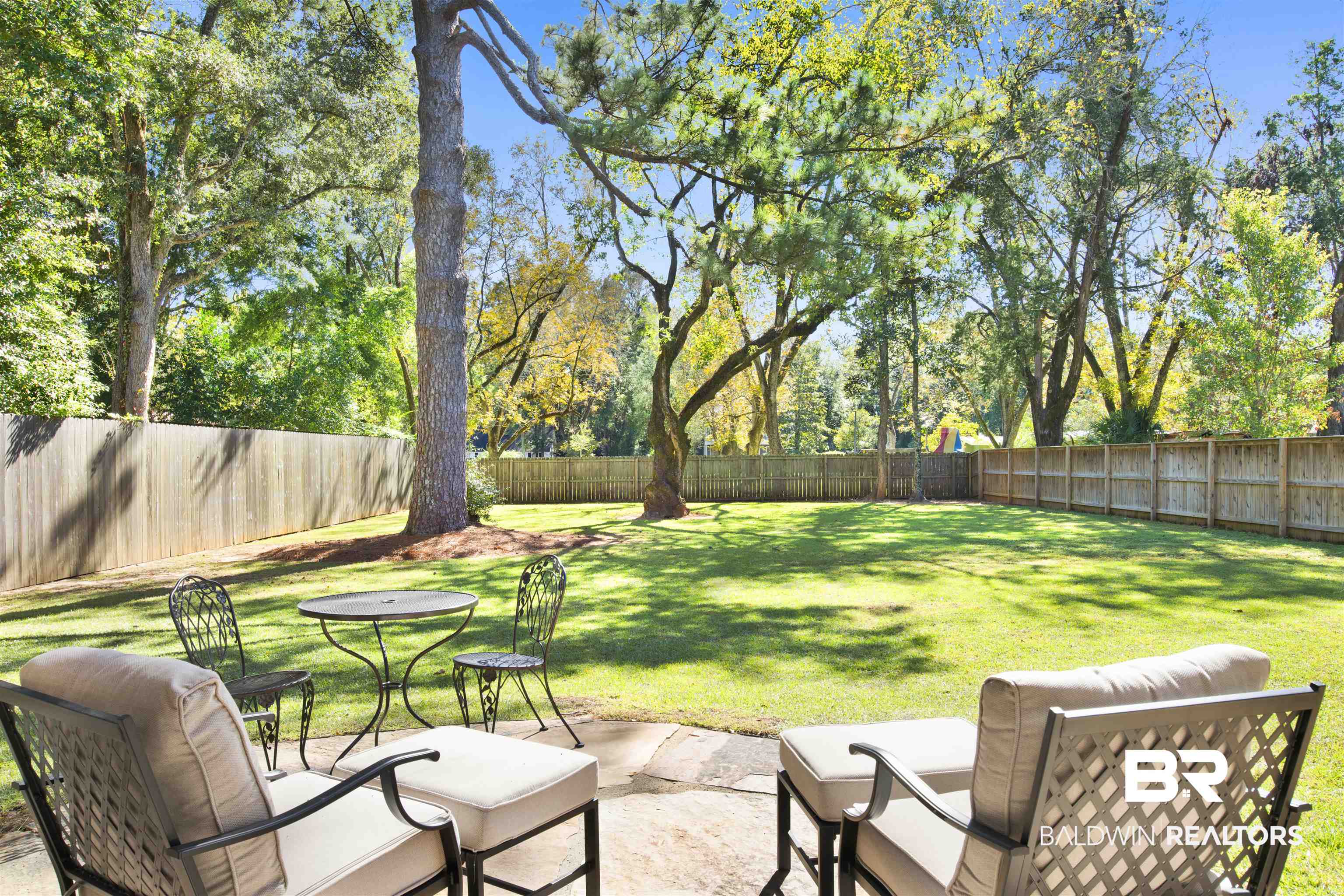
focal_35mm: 25
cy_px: 448
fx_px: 933
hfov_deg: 71.5
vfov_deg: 51.3
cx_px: 672
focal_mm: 25
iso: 200
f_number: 11
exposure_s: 1/30
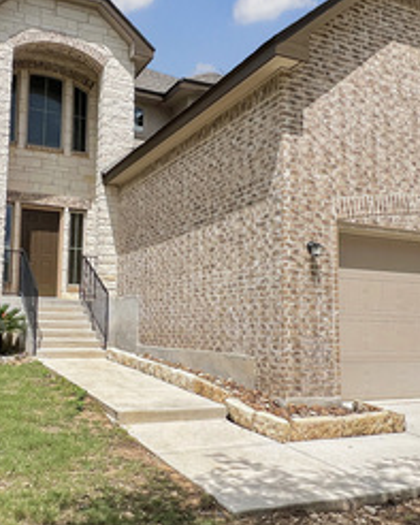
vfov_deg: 54.1
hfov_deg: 44.2
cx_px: 158
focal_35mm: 33
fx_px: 512
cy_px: 282
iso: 32
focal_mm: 1.57
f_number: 1.8
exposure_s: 1/3774
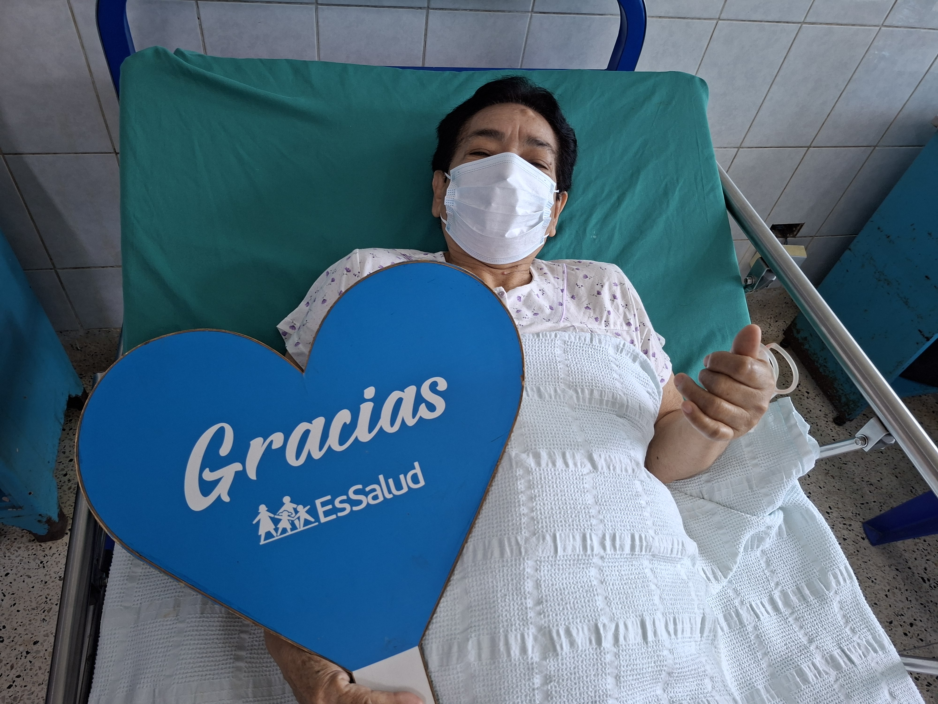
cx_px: 469
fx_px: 623
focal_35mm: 23
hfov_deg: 73.9
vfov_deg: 58.9
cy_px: 352
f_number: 1.8
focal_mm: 5.54
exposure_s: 1/60
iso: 200
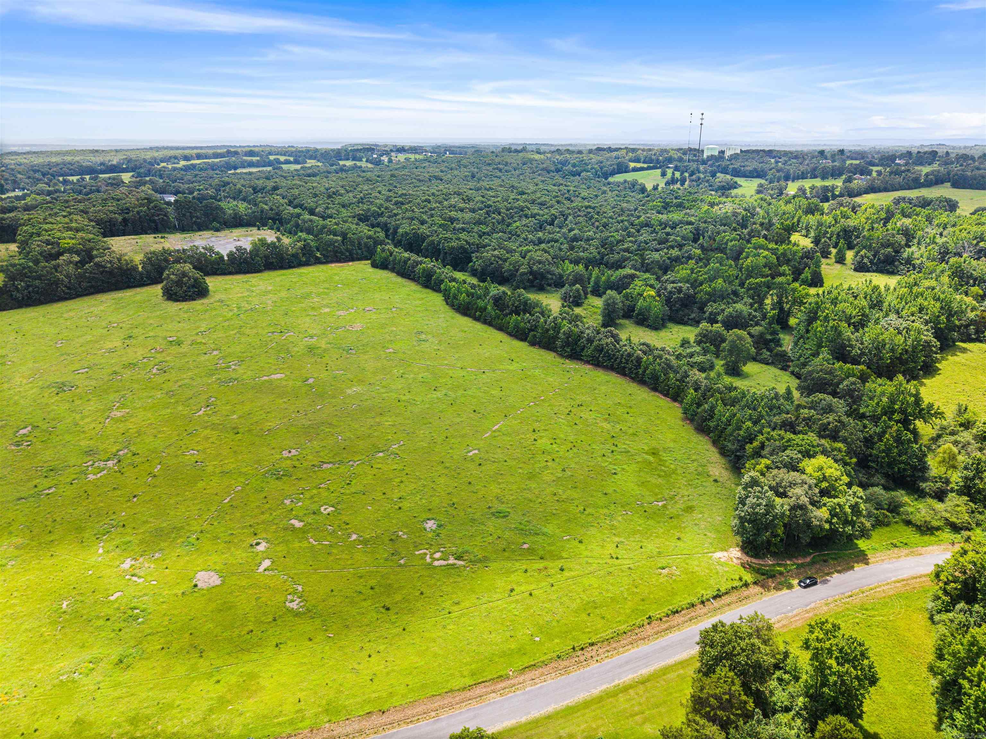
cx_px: 493
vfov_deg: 56.8
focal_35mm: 24
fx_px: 684
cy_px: 370
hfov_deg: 71.6
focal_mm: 8.67
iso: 160
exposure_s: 1/120
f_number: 1.8
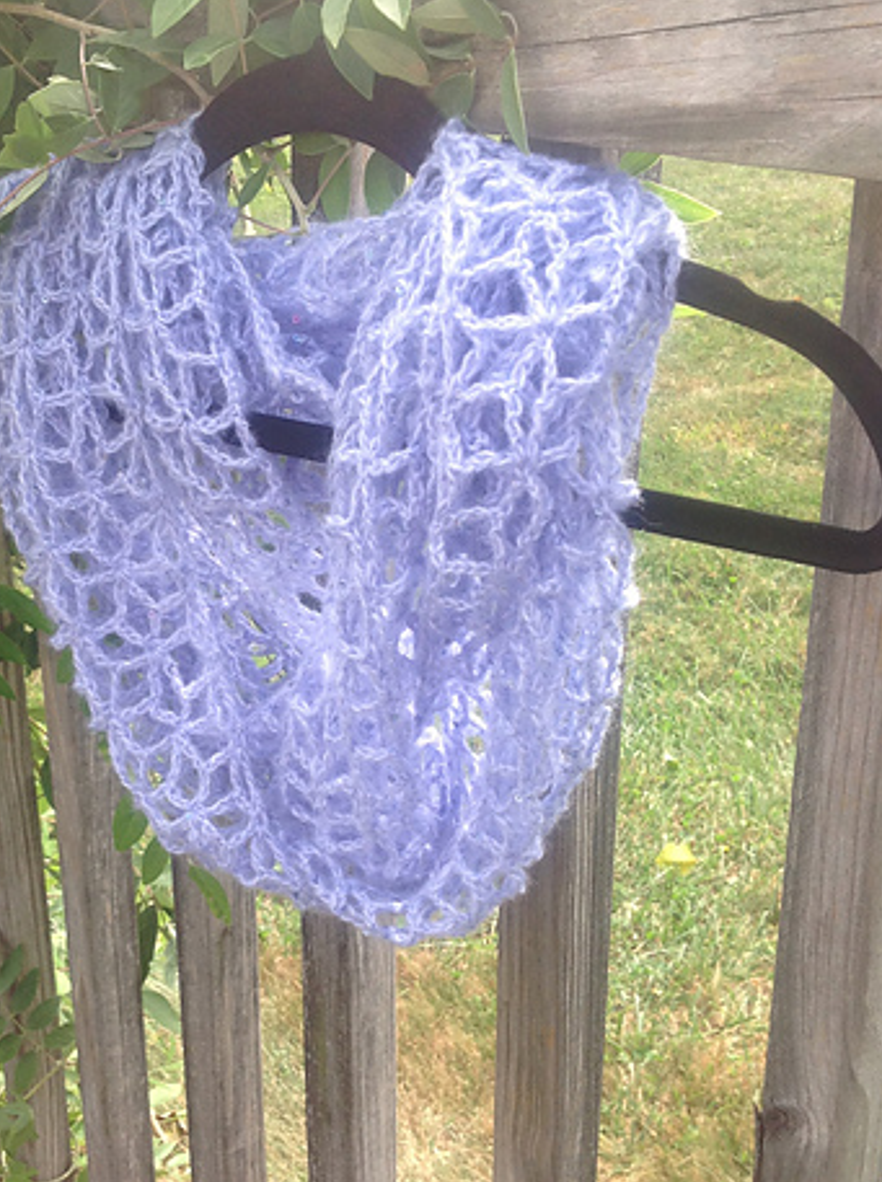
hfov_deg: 29.4
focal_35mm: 49
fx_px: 1670
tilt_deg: -23.9
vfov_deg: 39.0
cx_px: 287
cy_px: 629
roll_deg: +2.1
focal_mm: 4.28
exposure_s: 1/438
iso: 50
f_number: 2.4
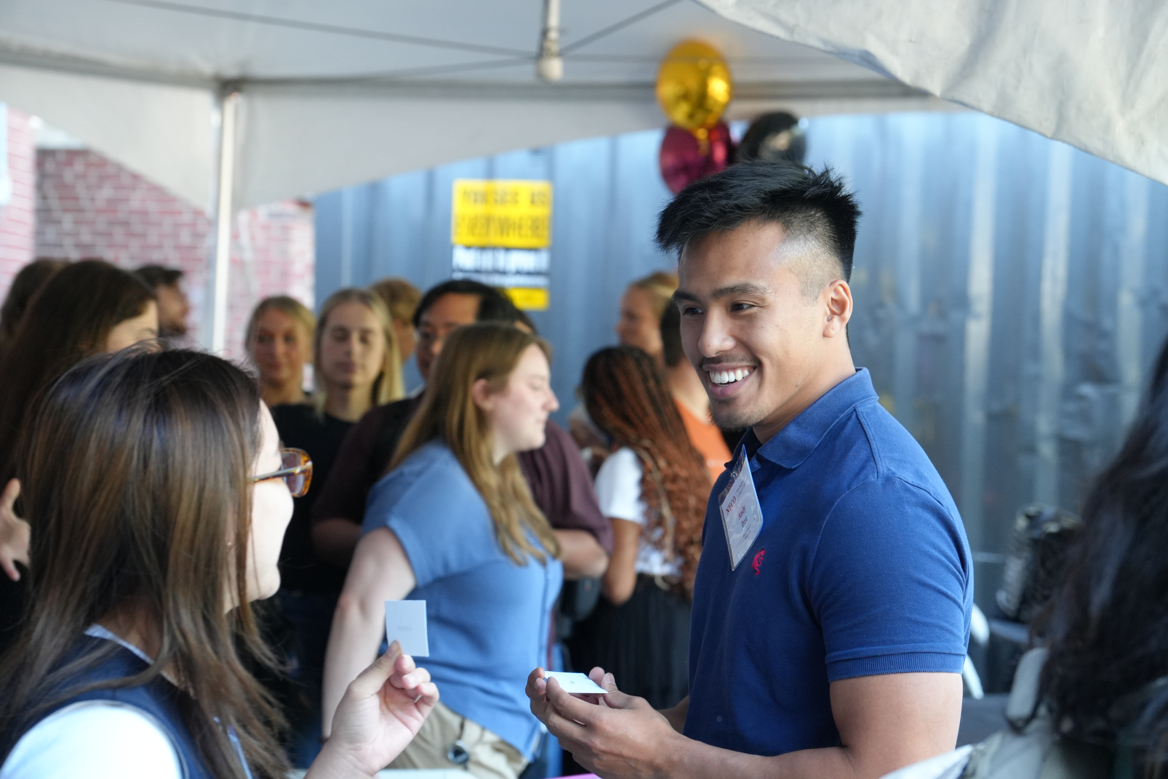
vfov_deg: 15.2
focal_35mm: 90
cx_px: 584
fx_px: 2920
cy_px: 390
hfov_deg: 22.6
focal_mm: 60
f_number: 4
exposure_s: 1/160
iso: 1250
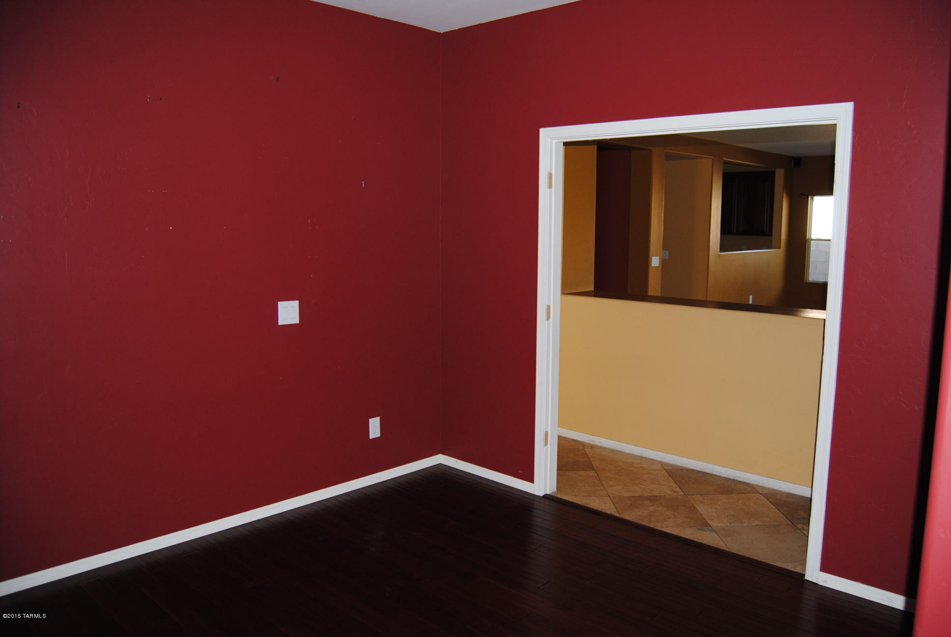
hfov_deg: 67.3
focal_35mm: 27
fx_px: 714
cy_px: 318
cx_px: 476
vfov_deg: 48.0
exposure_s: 1/60
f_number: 3.5
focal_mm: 18
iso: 200
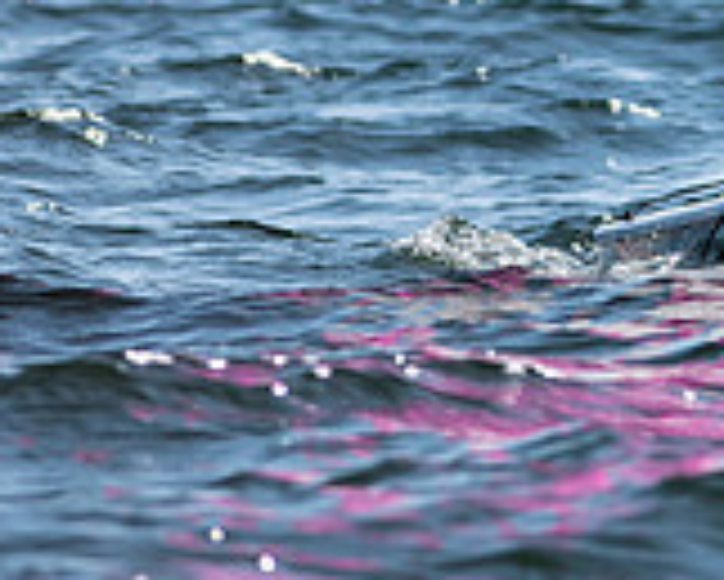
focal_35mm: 1604
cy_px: -241
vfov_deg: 1.0
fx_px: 34391
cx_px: 1246
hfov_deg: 1.2
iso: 200
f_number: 5
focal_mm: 300
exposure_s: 1/3200
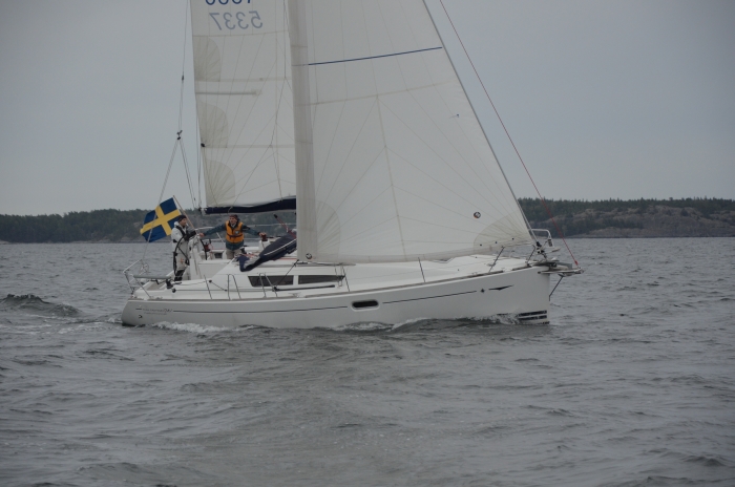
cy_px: 244
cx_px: 368
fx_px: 2996
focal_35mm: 147
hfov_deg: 14.0
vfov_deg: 9.3
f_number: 5.6
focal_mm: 98
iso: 800
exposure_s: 1/2000
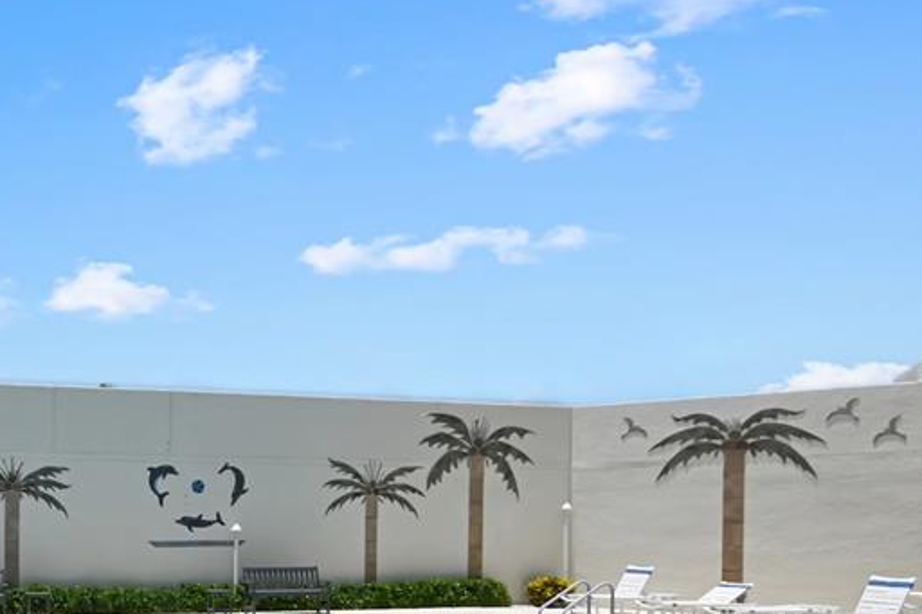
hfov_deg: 56.4
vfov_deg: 39.3
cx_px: 155
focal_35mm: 30
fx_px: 768
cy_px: 592
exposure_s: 1/1600
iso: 1000
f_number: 20
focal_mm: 10
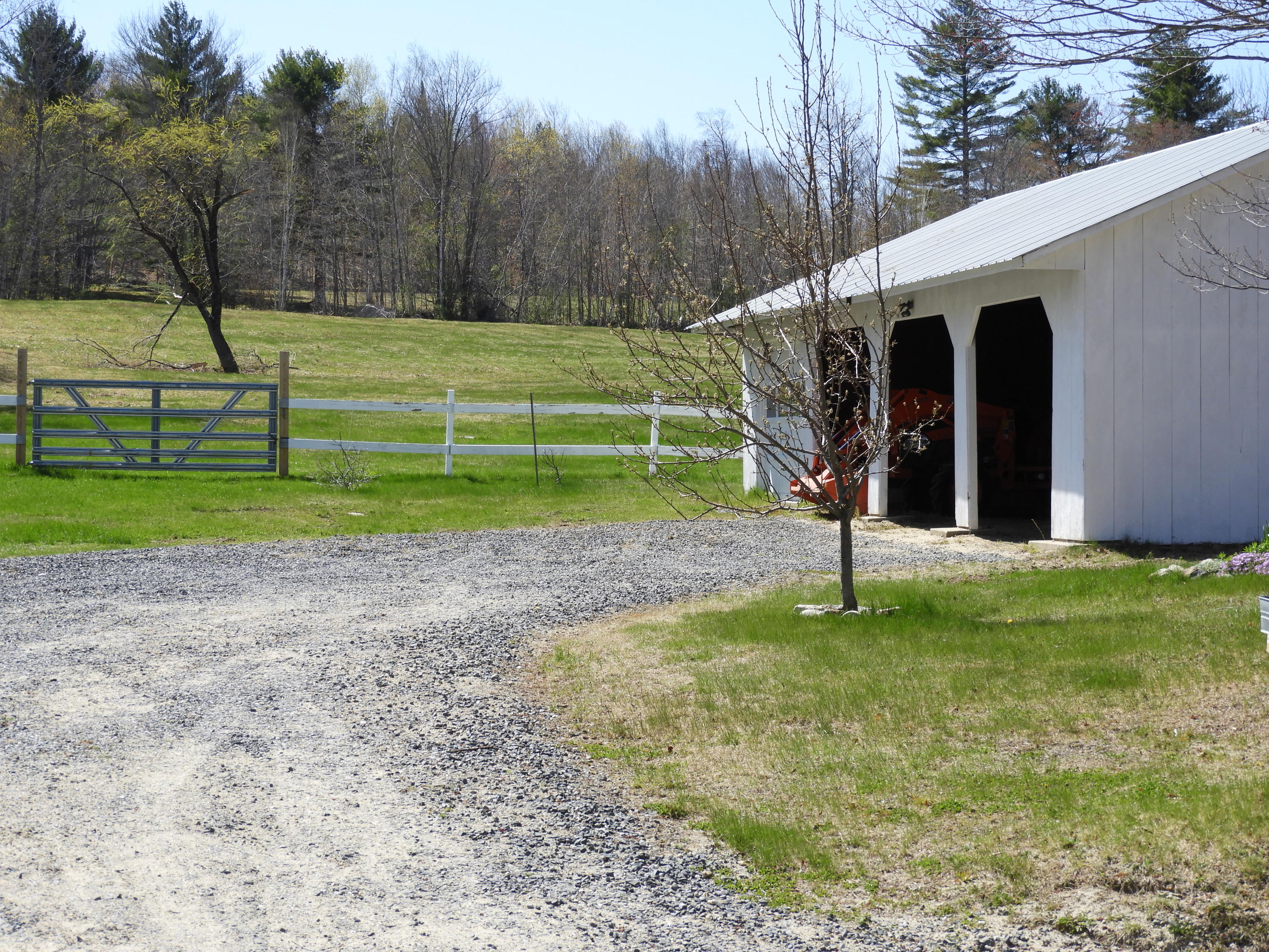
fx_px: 2933
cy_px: 476
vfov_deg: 18.4
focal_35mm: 80
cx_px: 634
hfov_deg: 24.4
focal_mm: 14.3
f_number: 4.5
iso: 100
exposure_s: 1/500
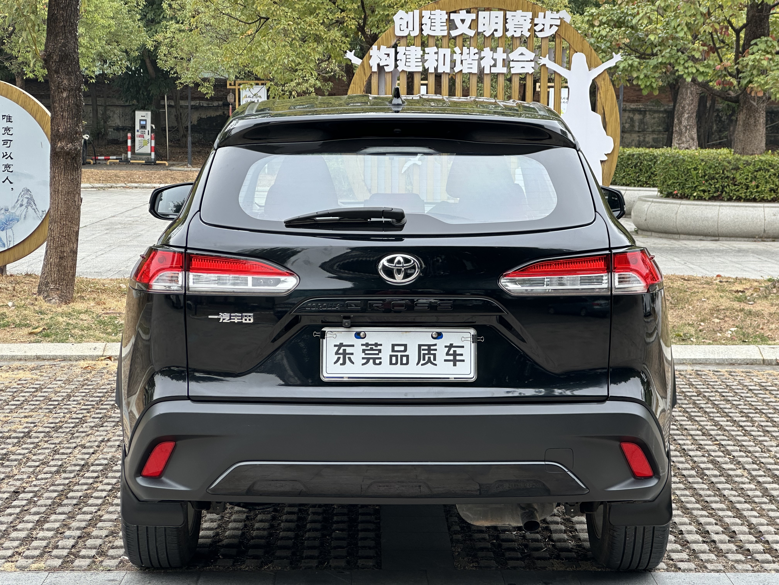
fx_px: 1733
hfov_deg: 25.3
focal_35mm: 77
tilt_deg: -5.3
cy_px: 292
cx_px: 390
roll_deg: -1.3
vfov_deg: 19.1
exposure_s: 1/124
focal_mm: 9
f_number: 2.8
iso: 32
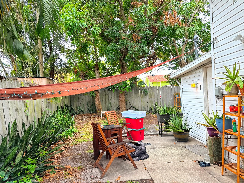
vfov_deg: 56.8
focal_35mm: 24
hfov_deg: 71.6
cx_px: 122
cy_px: 92
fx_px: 169
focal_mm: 6.86
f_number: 1.78
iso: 80
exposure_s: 1/331
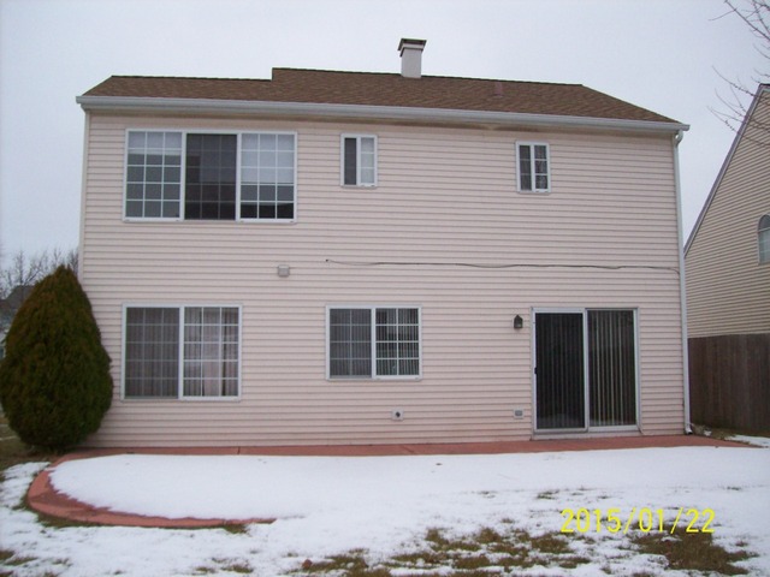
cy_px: 288
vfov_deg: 39.7
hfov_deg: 51.4
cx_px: 385
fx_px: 801
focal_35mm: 36
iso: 200
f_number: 2.7
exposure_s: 1/155
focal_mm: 6
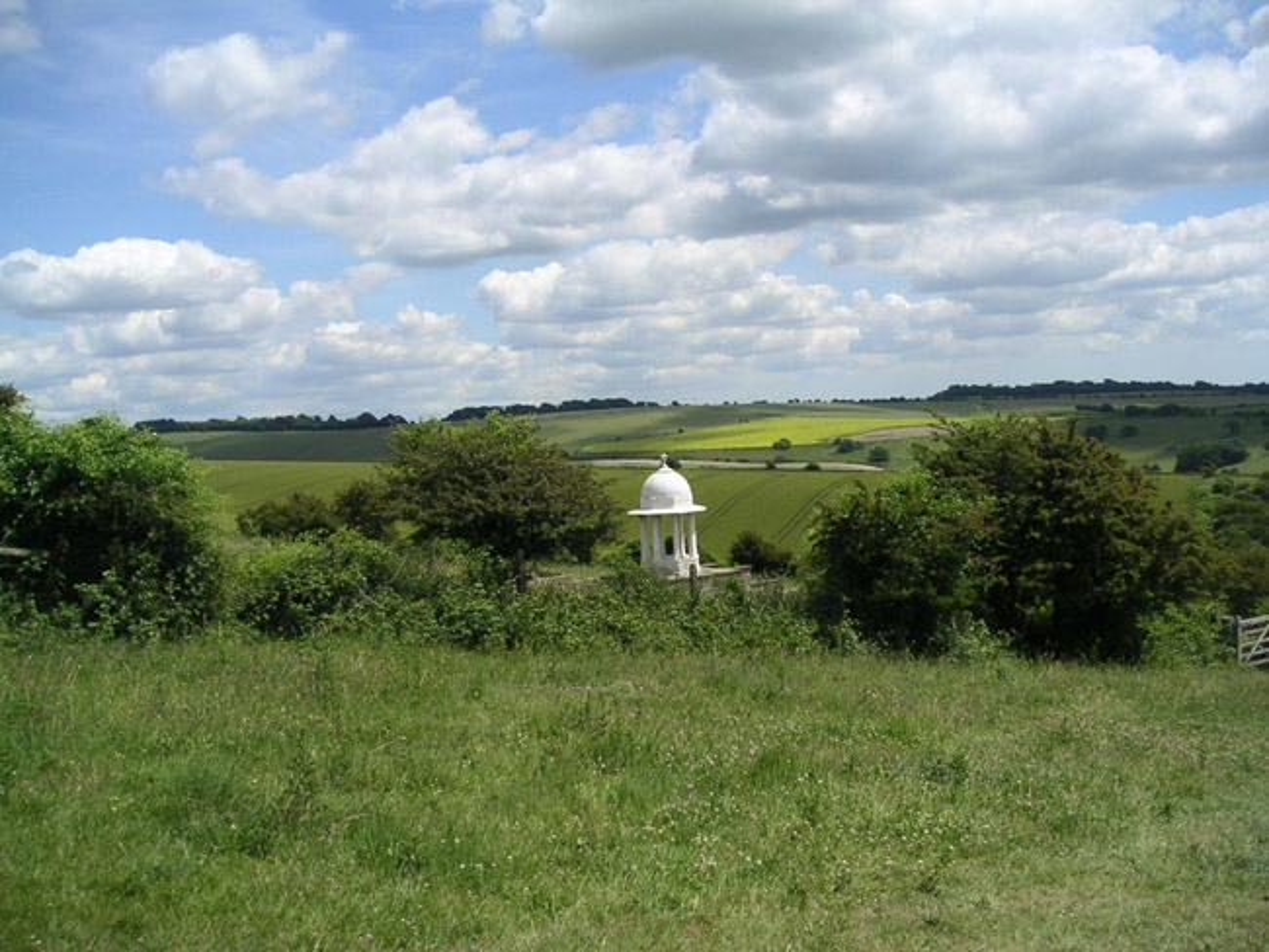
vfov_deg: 37.7
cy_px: 476
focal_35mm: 38
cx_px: 634
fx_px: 1394
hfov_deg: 49.0
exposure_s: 1/180
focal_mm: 6
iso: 50
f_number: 6.7
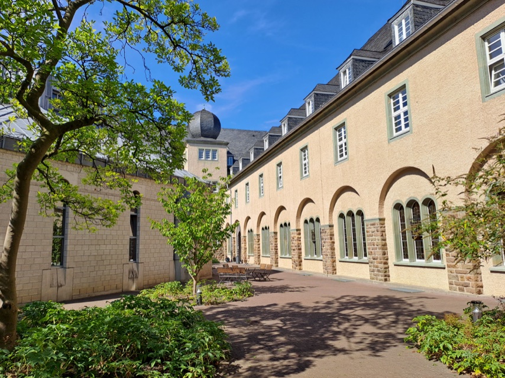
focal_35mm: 25
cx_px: 252
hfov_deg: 69.4
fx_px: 365
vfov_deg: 54.9
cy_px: 189
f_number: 1.8
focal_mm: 4.65
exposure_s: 1/1603
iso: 32
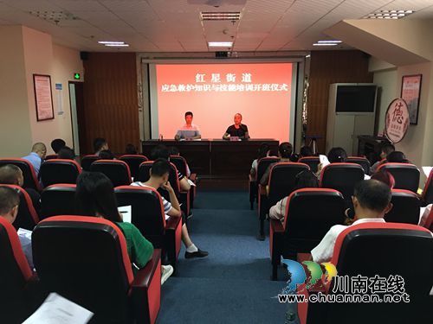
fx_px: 363
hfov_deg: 61.7
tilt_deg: -8.7
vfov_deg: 48.2
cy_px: 162
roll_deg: +0.2
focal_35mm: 29
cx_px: 216
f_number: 2.2
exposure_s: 1/10
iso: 80
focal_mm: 4.15
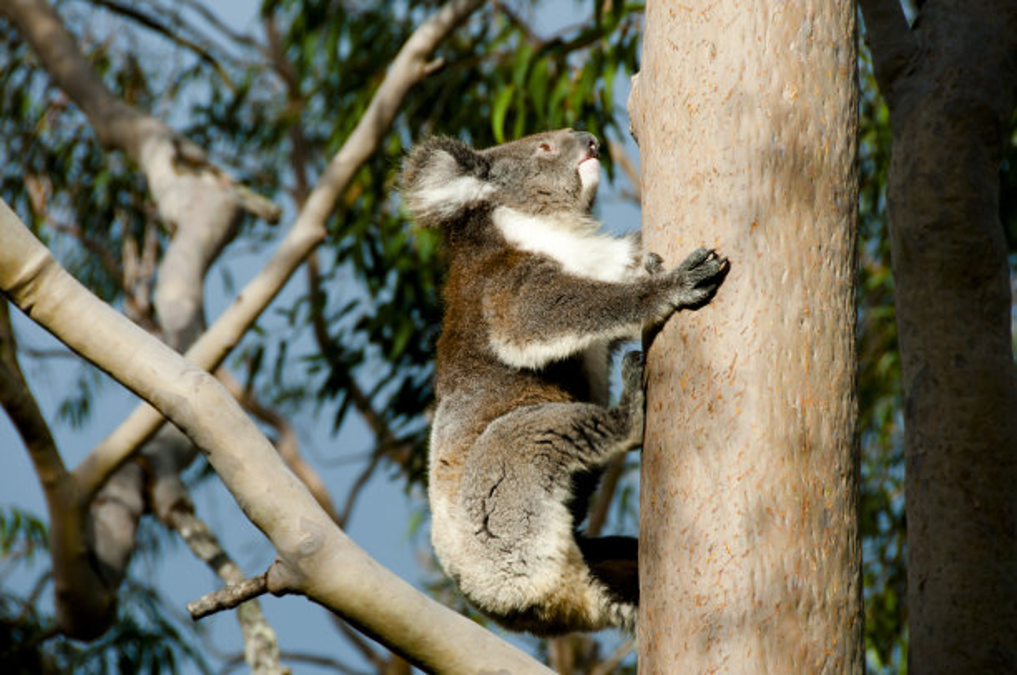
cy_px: 338
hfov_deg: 8.1
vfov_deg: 5.4
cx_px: 508
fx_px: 7192
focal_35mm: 255
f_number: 8
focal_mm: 170
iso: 200
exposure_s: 1/250
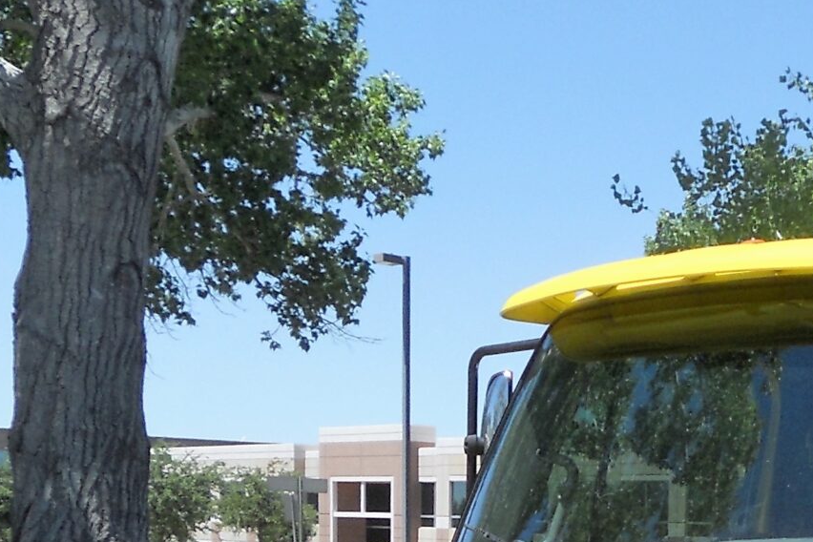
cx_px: 1026
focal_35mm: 100
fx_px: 2258
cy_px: 884
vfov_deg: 12.8
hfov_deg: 19.0
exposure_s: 1/800
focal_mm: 5.8
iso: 80
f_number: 3.5
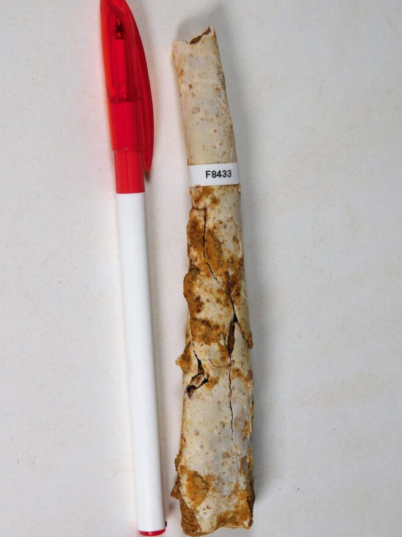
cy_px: 266
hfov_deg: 14.0
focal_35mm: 106
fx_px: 1642
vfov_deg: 18.6
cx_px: 199
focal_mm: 17.6
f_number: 4.6
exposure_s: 1/400
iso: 125
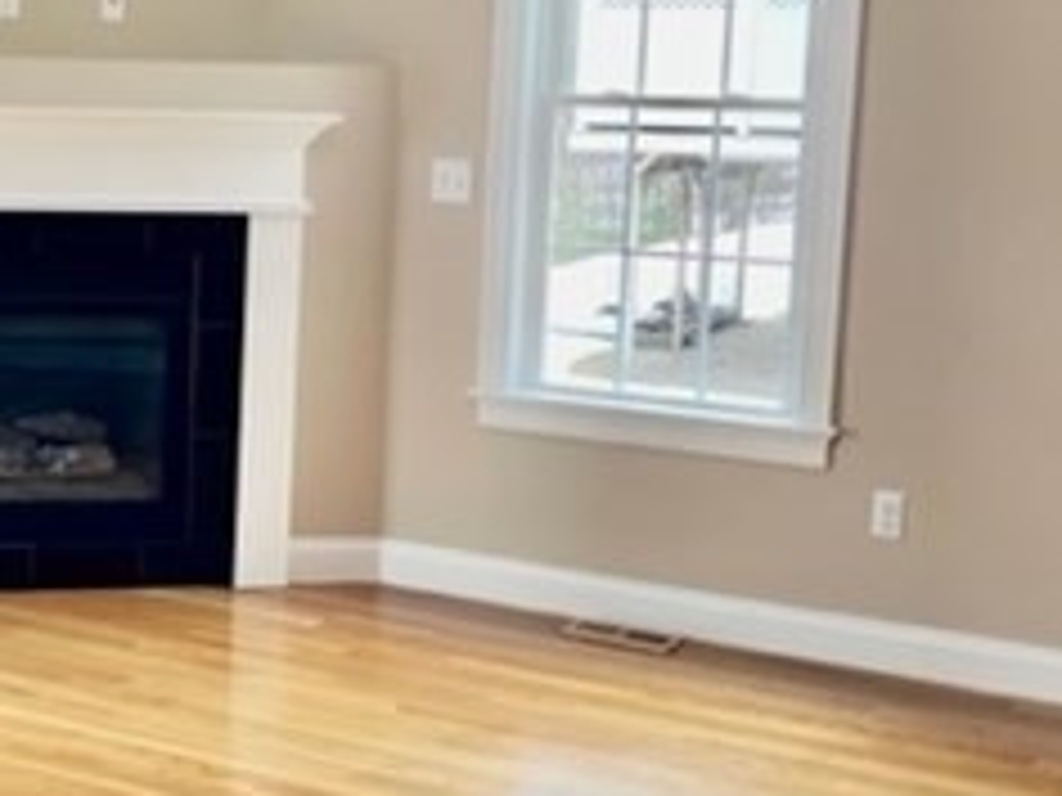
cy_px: 337
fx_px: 2025
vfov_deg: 22.2
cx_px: 126
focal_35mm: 66
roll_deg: -1.7
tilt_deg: -9.0
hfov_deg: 28.4
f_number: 1.6
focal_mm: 5.1
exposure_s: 1/130
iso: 32
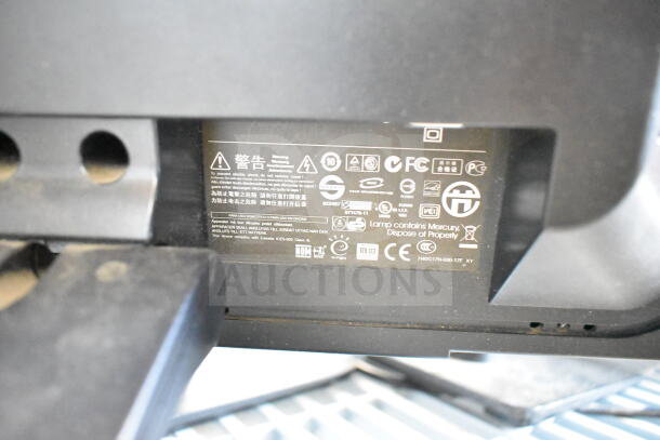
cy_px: 220
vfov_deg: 48.0
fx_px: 495
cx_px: 330
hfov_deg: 67.4
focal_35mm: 27
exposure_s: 1/30
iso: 18000
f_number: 3.5
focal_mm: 18
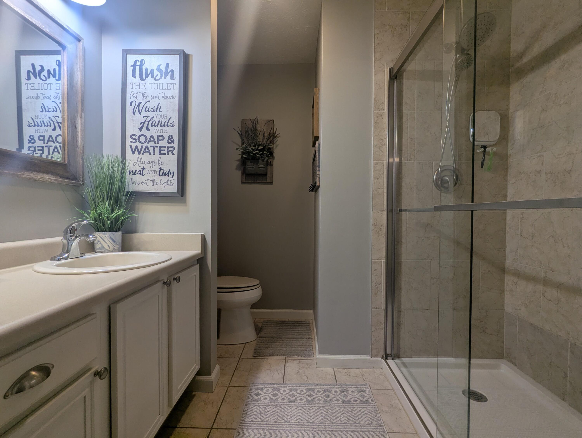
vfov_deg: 78.2
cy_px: 219
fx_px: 269
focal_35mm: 16
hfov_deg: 94.4
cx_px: 291
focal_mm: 2.35
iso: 51
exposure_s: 1/40
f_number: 2.2
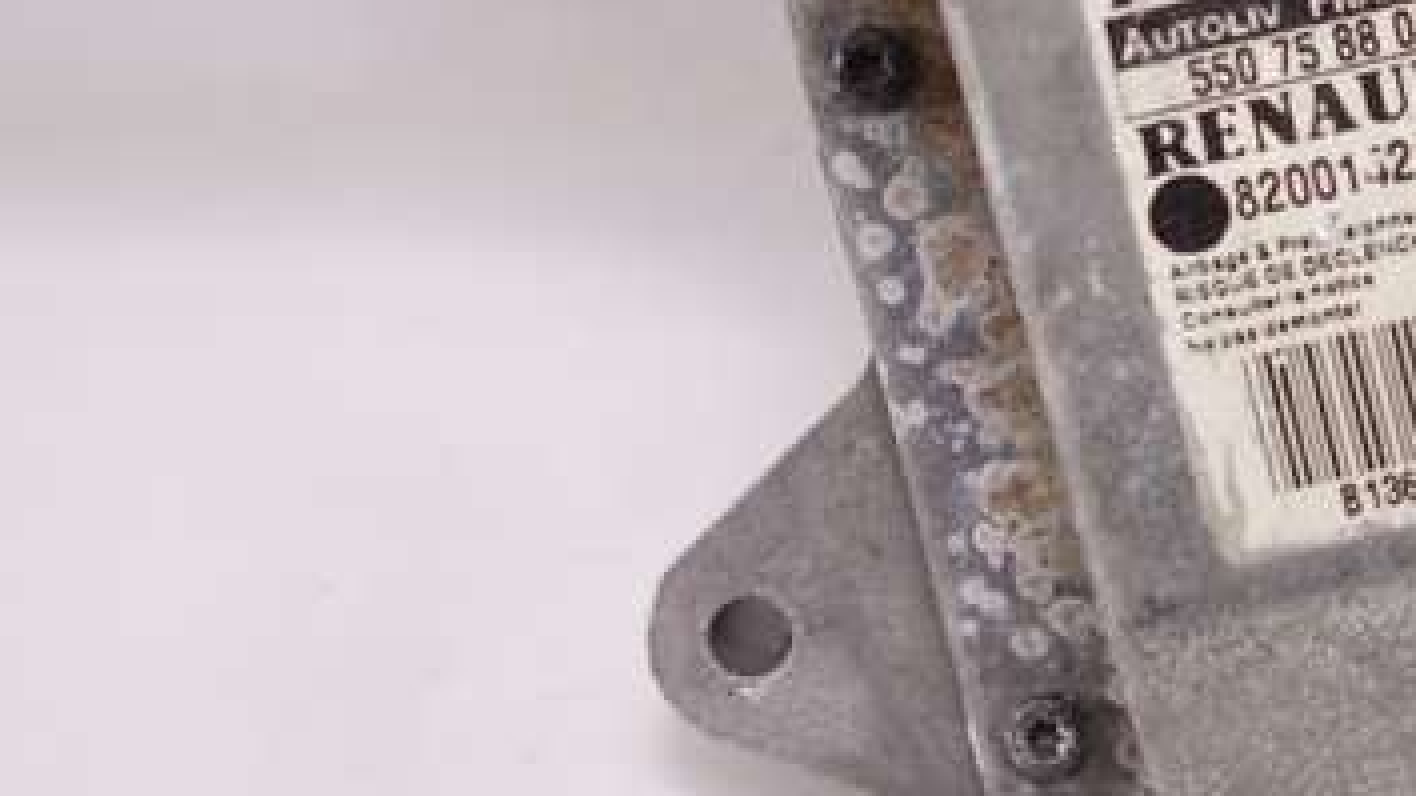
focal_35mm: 68
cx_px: 1440
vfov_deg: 17.4
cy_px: 66
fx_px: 2553
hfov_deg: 28.9
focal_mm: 10.4
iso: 125
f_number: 2.2
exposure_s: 1/100
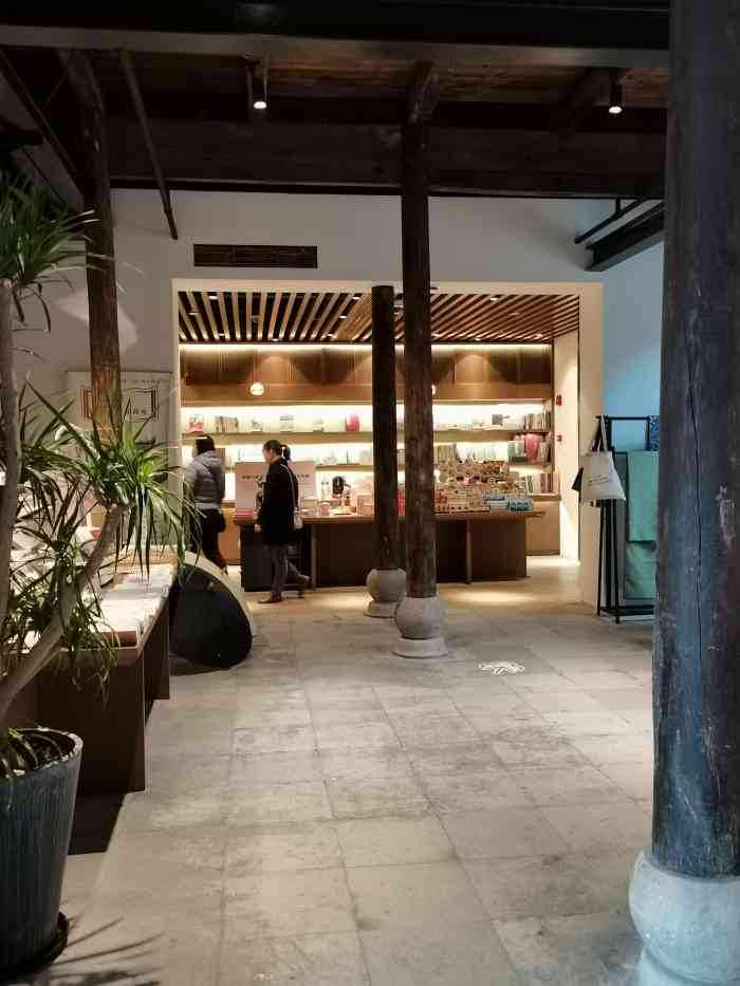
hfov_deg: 45.5
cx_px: 370
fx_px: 883
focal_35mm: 31
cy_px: 493
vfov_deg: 58.3
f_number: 1.8
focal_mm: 5.58
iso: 500
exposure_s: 1/33.3
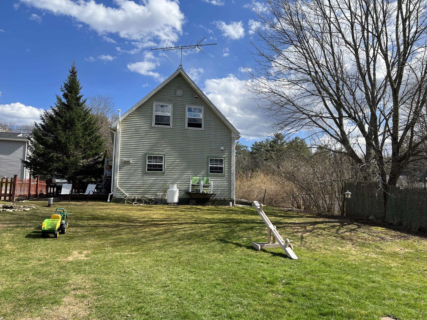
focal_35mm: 26
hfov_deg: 67.3
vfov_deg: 53.1
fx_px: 321
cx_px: 214
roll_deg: -1.7
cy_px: 160
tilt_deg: +5.3
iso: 50
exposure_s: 1/3356
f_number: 1.5
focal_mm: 5.7
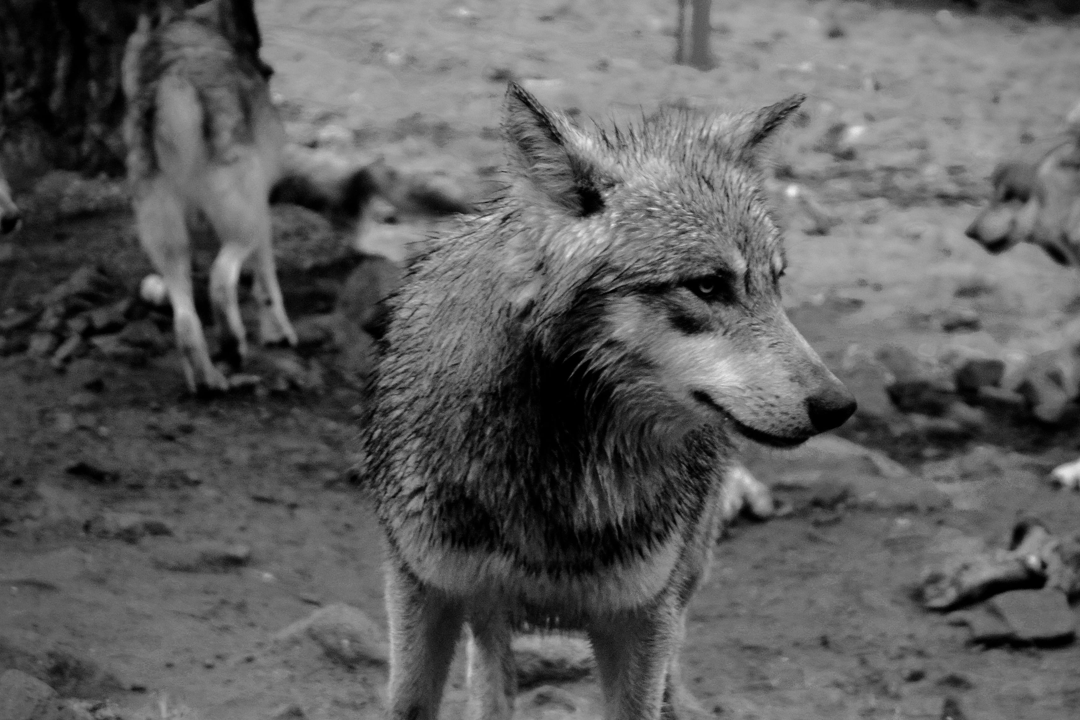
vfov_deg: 9.6
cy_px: 420
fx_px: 4286
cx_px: 606
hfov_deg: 14.4
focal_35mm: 143
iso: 400
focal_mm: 55
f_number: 5.6
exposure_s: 1/80
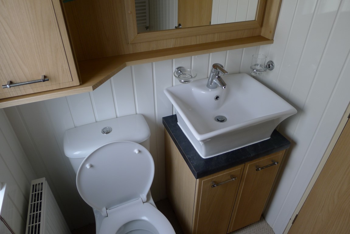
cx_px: 175
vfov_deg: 53.2
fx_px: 233
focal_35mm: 24
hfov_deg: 73.7
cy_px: 117
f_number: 2
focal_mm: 5.1
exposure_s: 1/80
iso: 80
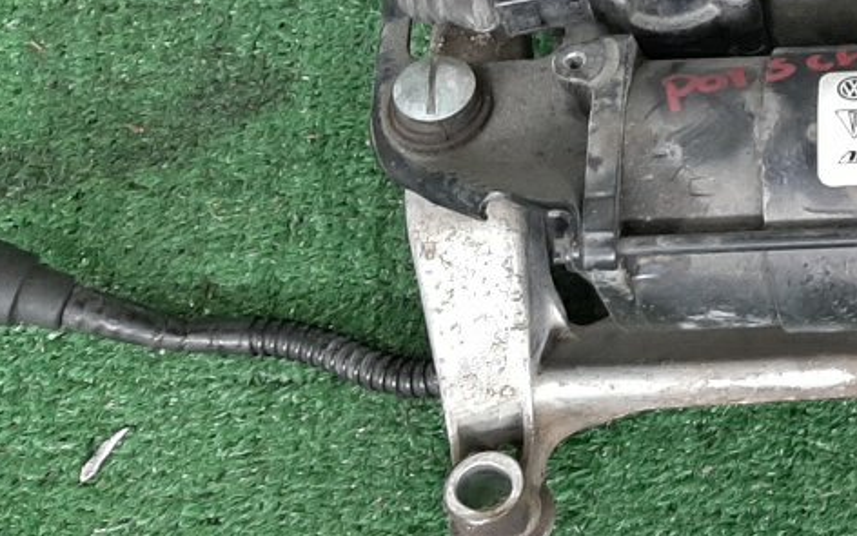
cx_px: 1122
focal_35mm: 84
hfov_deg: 22.1
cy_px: 220
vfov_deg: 15.5
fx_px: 1962
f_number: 1.7
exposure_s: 1/50
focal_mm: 3.93
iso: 112
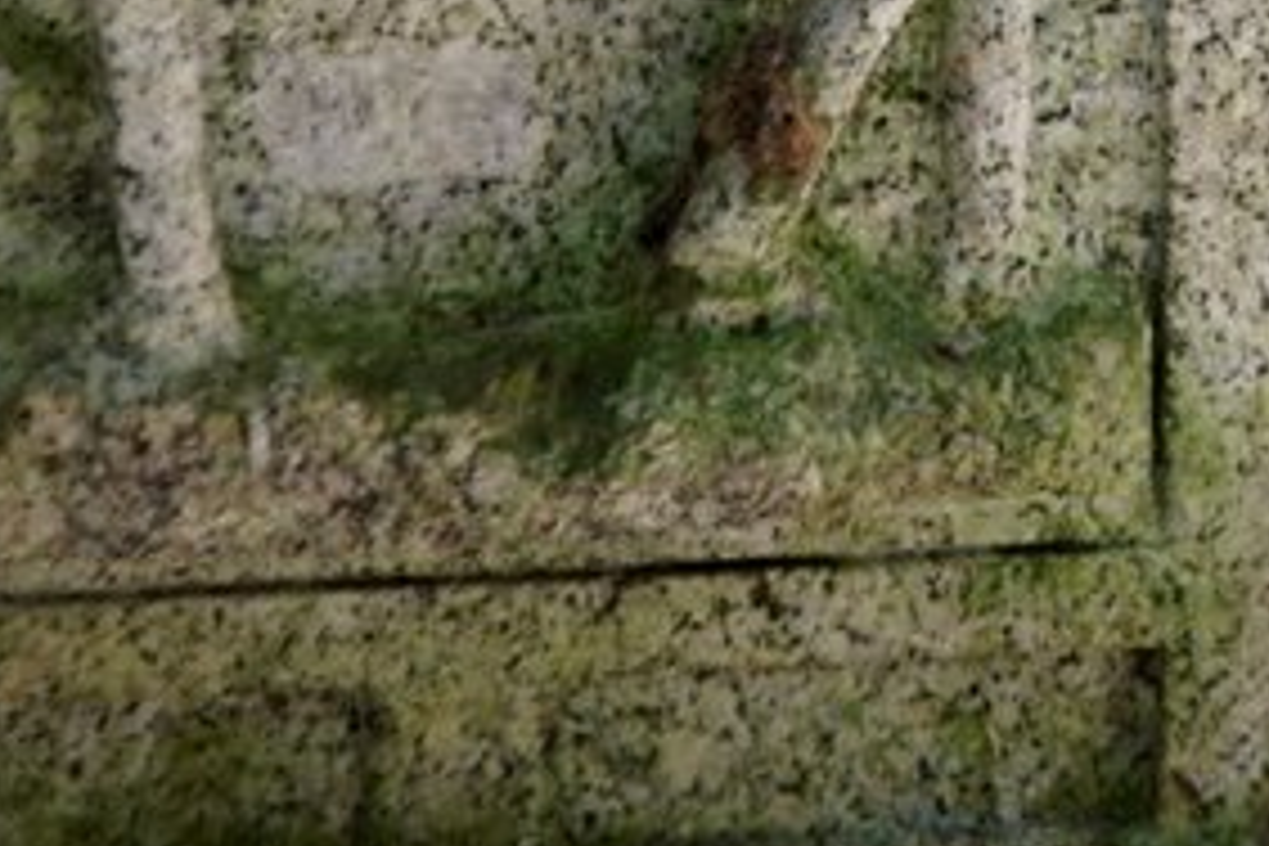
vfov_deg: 2.8
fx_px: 17363
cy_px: -400
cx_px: 1426
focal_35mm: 493
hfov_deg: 4.2
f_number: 5.6
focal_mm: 103
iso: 1250
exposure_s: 1/160
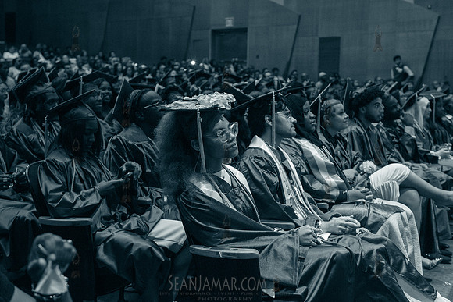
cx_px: 219
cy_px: 151
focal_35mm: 51
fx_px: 641
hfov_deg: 38.9
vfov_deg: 26.6
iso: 8000
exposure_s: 1/160
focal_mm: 48
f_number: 3.5
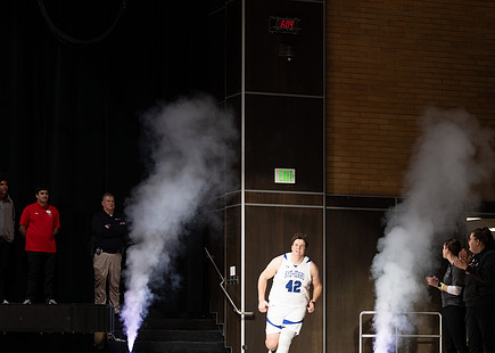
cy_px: 238
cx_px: 223
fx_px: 1615
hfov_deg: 17.4
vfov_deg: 12.4
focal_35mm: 115
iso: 100
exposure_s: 1/60
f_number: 6.3
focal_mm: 70
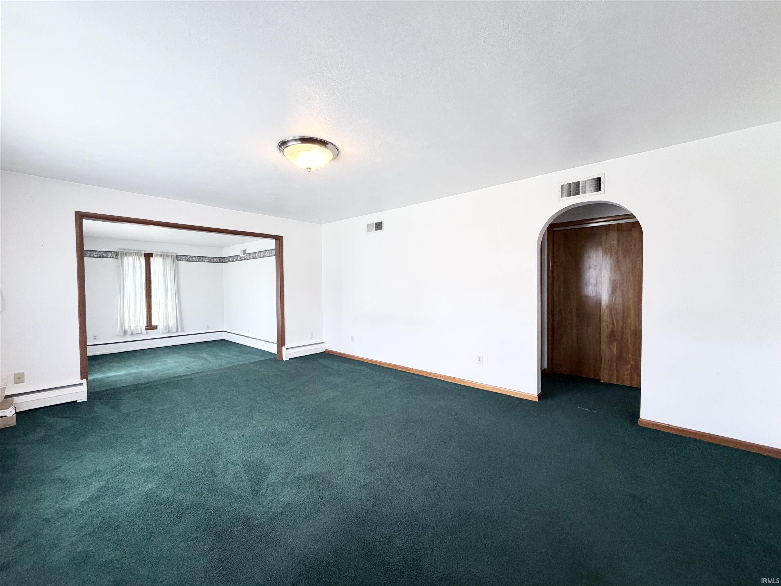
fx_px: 316
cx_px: 390
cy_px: 293
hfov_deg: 102.1
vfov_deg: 85.7
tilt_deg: -1.8
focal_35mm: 14
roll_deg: +1.1
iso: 250
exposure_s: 1/120
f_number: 2.2
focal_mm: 2.22
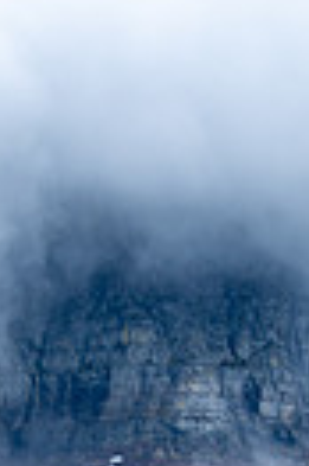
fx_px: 4350
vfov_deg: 6.0
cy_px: 747
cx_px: 121
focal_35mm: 337
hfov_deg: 4.1
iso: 64
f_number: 2.8
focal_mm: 98
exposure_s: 1/50
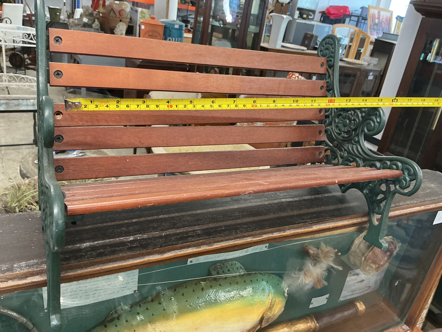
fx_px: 370
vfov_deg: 48.2
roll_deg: -8.3
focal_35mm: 29
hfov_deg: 61.7
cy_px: 166
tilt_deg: -25.5
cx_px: 221
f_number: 1.8
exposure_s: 1/50
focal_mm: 3
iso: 125
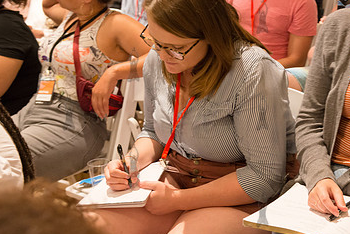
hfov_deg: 33.8
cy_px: 112
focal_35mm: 58
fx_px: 564
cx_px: 262
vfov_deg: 23.4
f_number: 4
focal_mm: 35
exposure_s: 1/40
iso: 2500
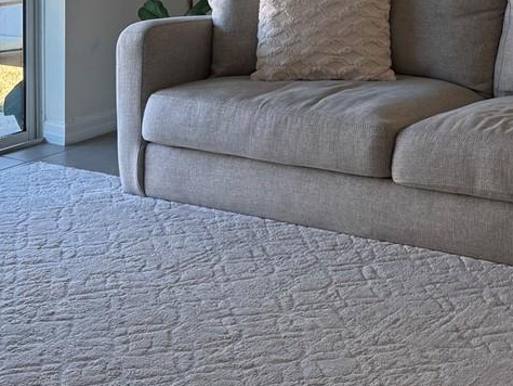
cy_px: -101
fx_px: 1201
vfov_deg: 17.2
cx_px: 500
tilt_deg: -3.9
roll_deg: -0.9
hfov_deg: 23.2
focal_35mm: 81
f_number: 1.78
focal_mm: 6.76
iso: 125
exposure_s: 1/120
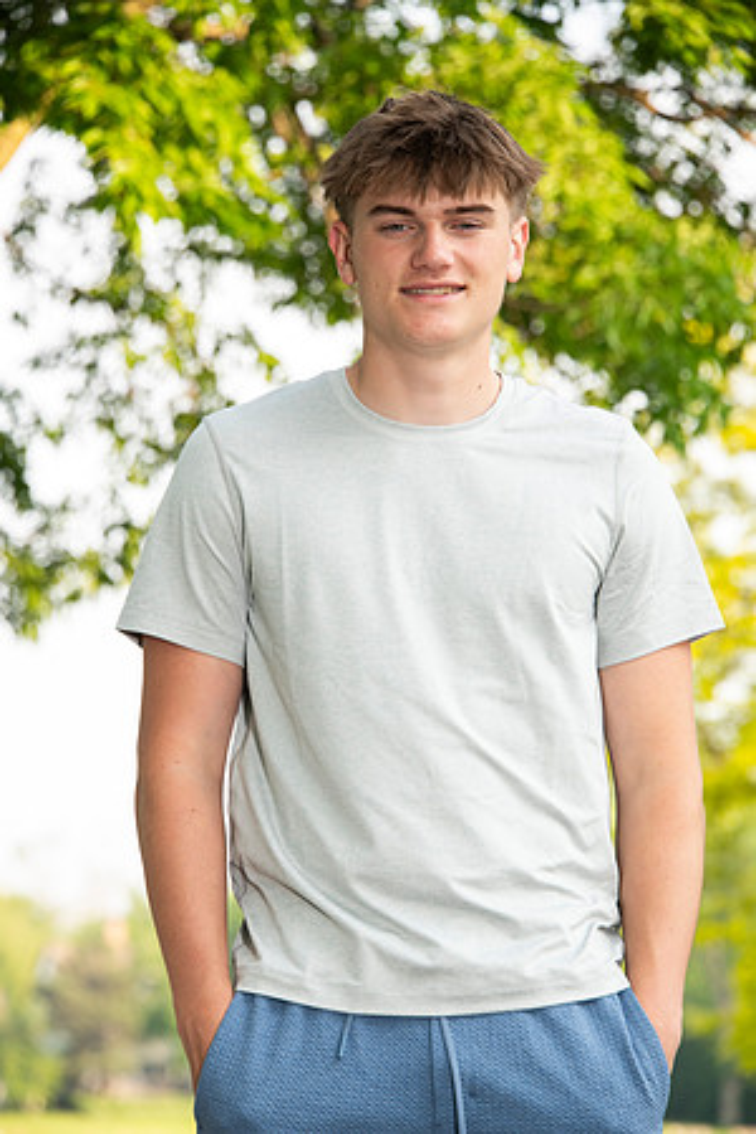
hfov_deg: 7.6
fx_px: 5670
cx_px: 378
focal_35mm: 180
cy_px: 567
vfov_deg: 11.4
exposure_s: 1/160
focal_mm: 180
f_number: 7.1
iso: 320
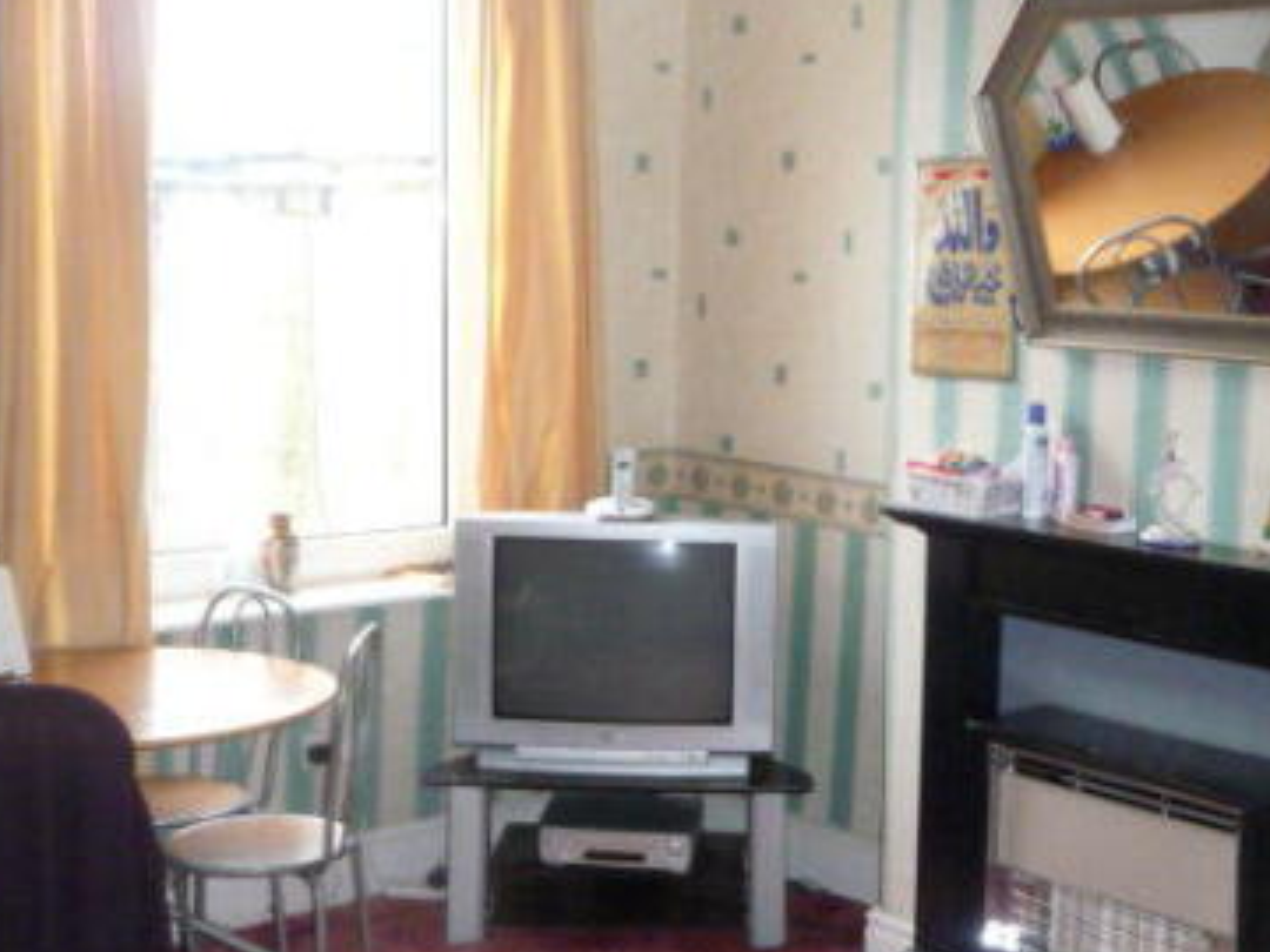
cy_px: 555
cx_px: 863
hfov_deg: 34.6
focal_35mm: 55
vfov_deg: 26.5
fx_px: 2018
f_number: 3.3
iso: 500
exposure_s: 1/30
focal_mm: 4.7
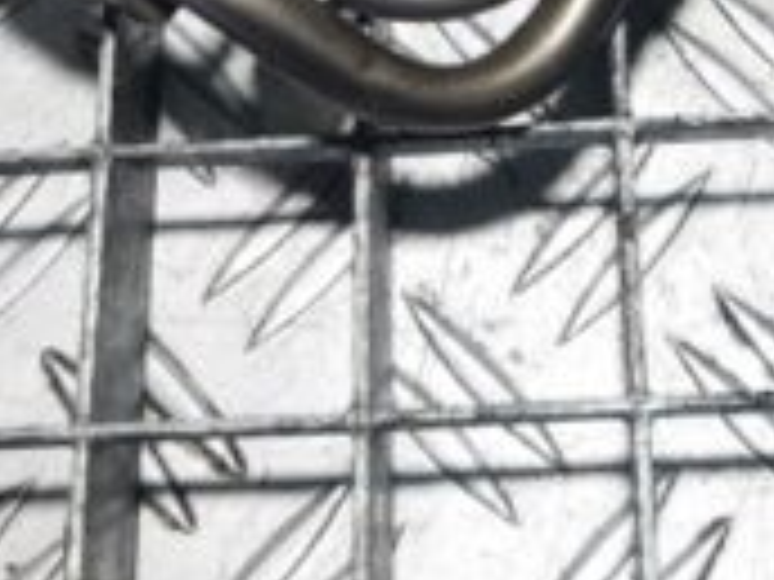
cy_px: -337
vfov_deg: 15.4
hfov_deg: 22.4
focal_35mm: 87
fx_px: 1945
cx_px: 549
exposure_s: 1/100
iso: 50
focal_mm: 5.23
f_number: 1.8
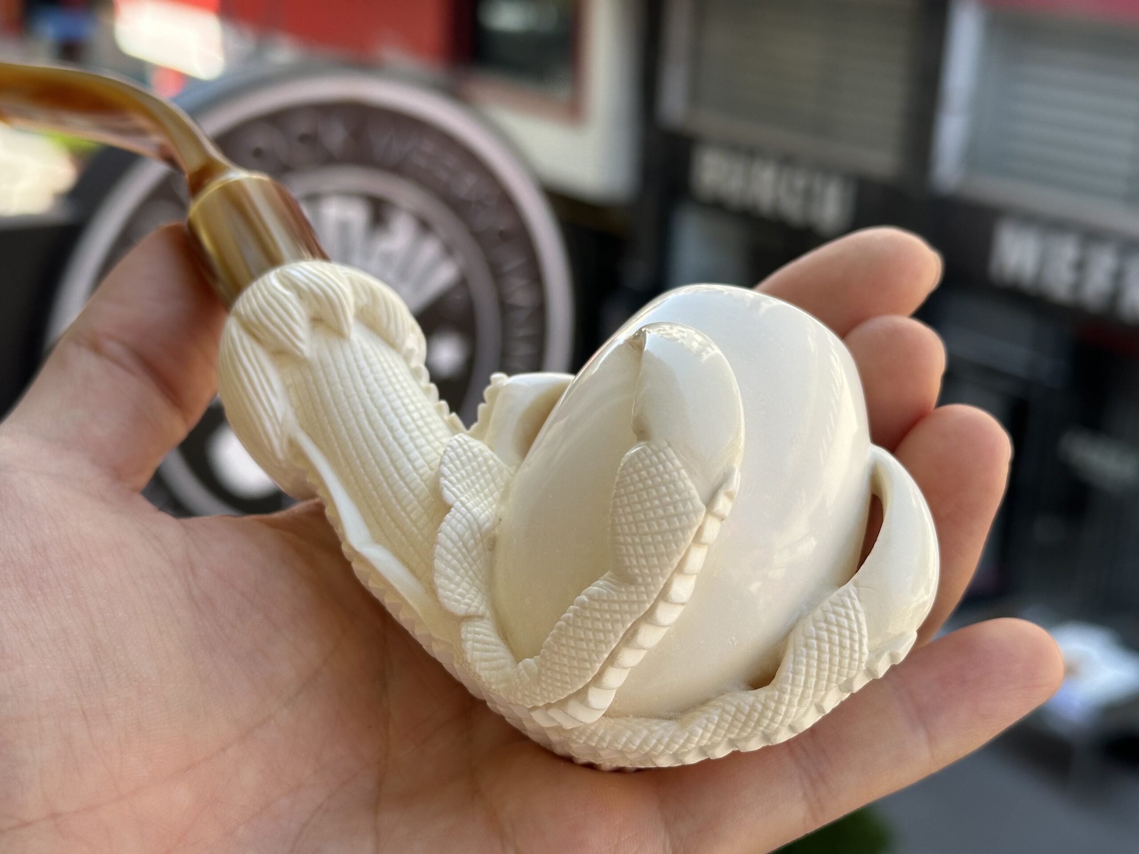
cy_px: 427
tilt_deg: -18.9
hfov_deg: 39.7
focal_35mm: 48
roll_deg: -2.4
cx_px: 570
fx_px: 1579
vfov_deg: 30.3
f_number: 1.78
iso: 64
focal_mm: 6.86
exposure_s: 1/619
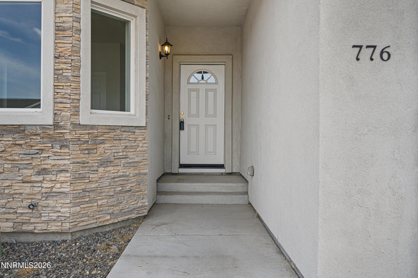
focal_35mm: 27
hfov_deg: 67.4
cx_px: 209
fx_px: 313
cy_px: 139
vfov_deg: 47.9
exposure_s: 1/13
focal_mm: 18
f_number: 7.1
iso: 100
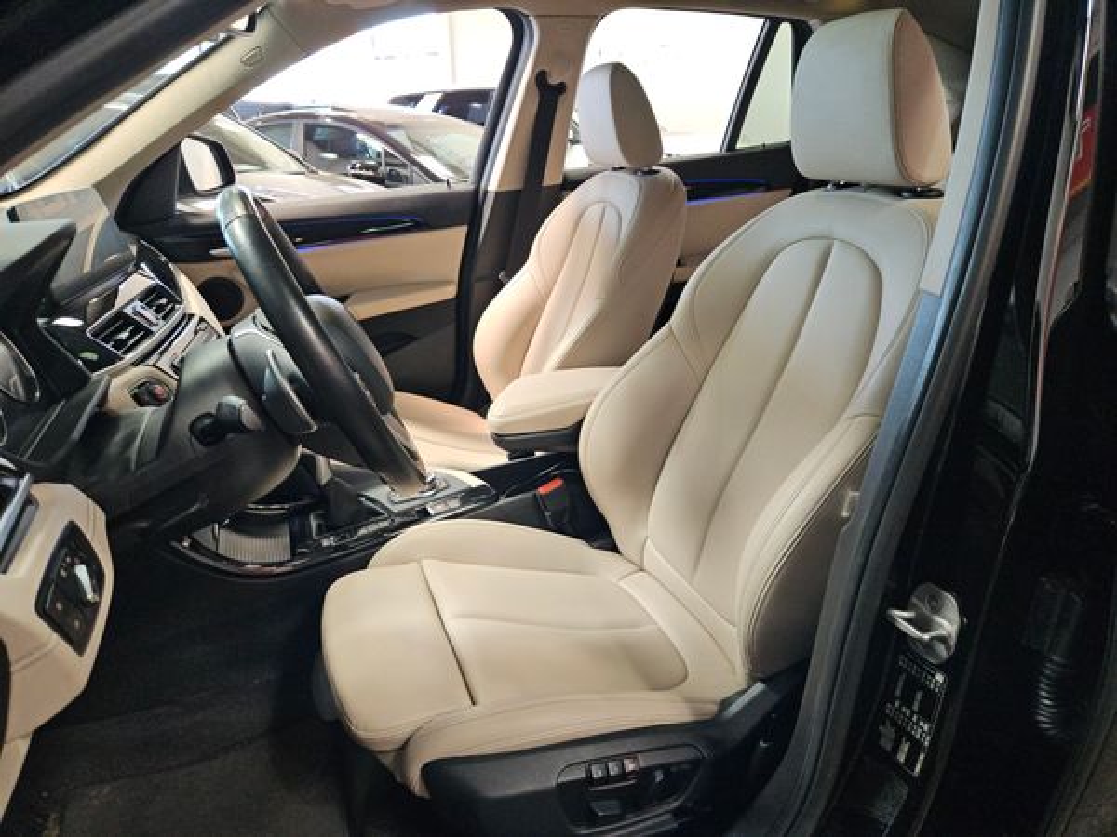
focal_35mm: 23
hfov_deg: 73.9
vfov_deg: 58.9
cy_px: 418
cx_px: 558
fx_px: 742
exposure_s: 1/120
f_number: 1.8
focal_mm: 5.4
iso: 250
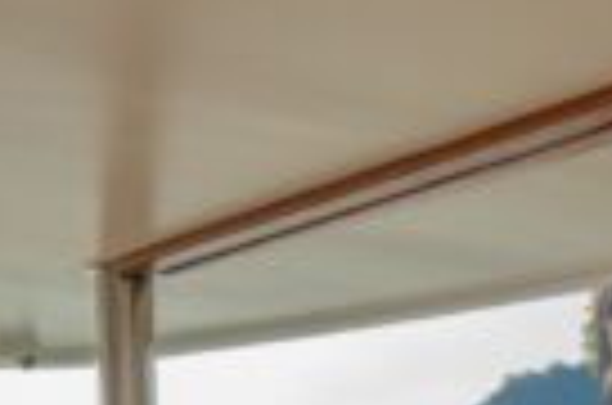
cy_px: 738
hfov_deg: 17.2
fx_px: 2018
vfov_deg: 10.7
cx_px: 346
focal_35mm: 119
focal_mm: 21
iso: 100
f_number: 5.6
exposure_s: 1/125
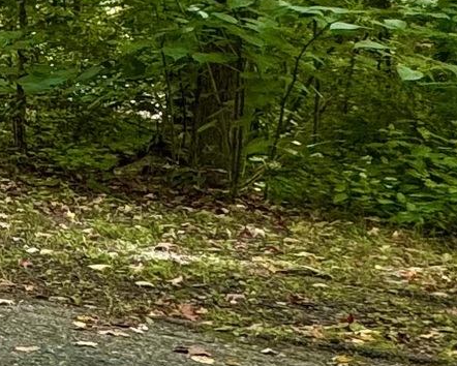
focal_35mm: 95
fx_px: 1285
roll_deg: -0.5
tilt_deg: -4.3
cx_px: -744
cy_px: 72
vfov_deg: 16.1
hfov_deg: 13.0
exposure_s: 1/114
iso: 40
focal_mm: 2.22
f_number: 2.2
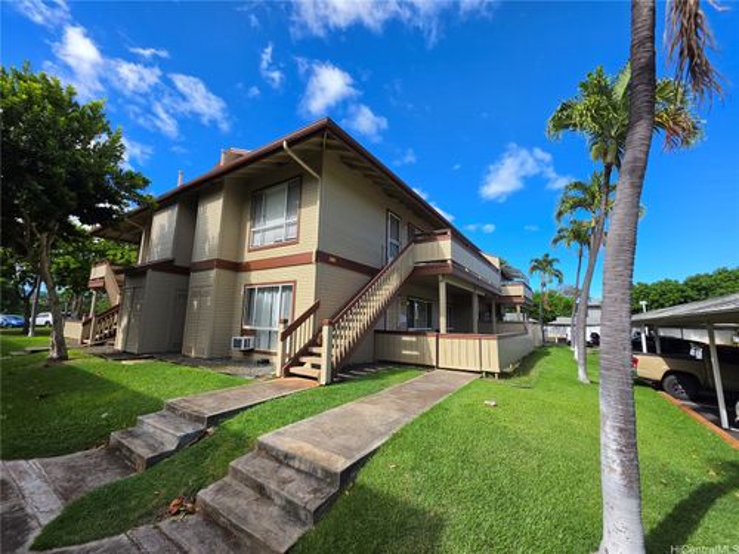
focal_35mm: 13
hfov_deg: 106.2
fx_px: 278
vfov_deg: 89.9
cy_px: 277
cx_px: 370
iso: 32
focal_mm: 2.2
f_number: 1.9
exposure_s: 1/1011
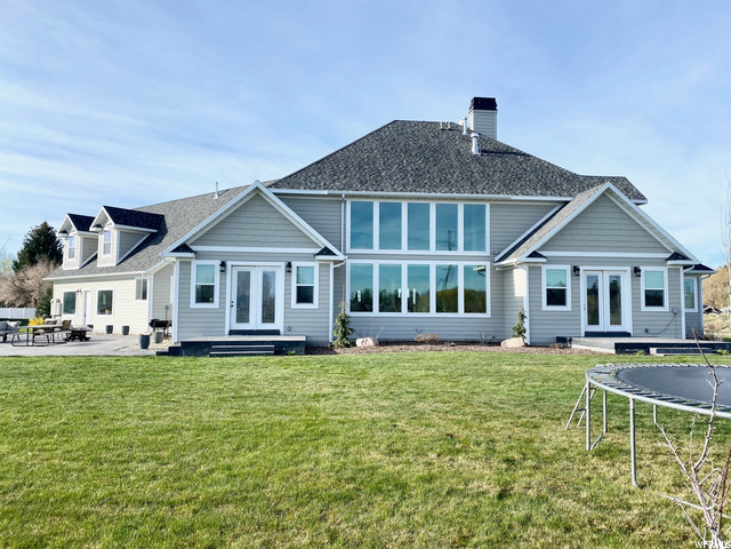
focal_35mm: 26
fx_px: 549
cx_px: 366
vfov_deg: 53.1
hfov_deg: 67.3
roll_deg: -0.6
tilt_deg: +2.9
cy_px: 274
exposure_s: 1/2183
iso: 32
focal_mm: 4.25
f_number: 1.8
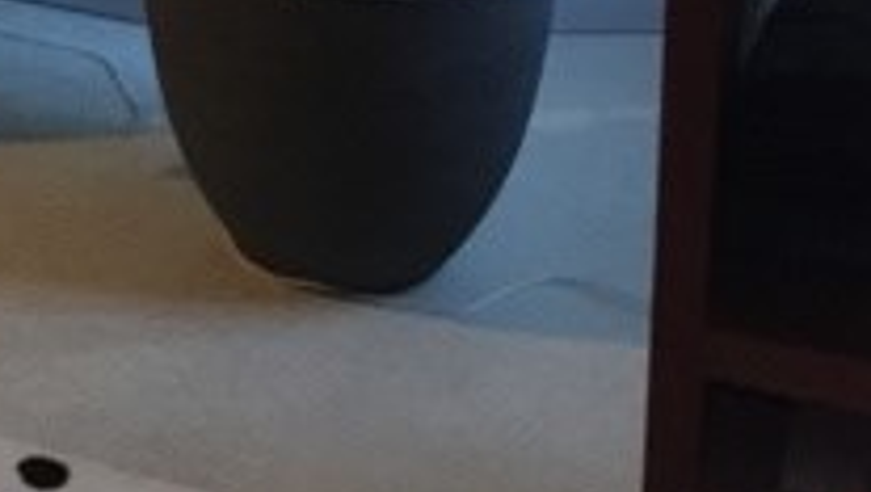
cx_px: -467
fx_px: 2821
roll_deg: +0.2
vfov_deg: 8.9
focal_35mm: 122
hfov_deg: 16.0
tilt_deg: -11.2
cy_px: -744
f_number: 2.2
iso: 200
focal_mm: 4.15
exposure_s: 1/8
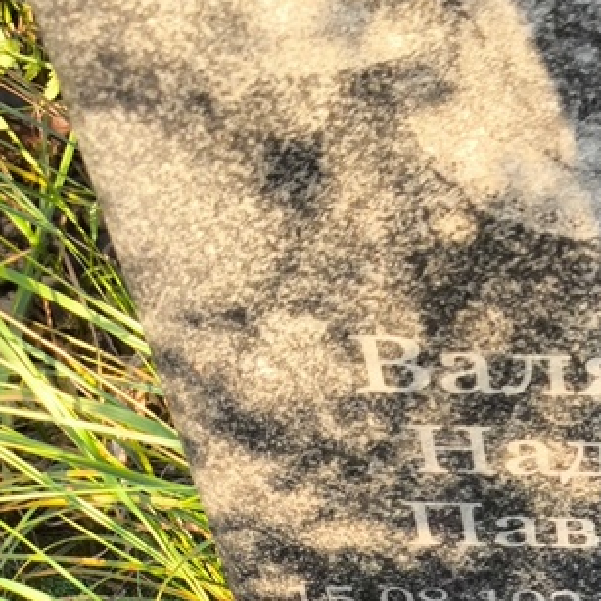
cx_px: 692
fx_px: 2259
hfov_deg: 14.7
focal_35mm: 115
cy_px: 478
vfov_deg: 15.1
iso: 80
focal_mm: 4.71
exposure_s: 1/100
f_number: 1.7
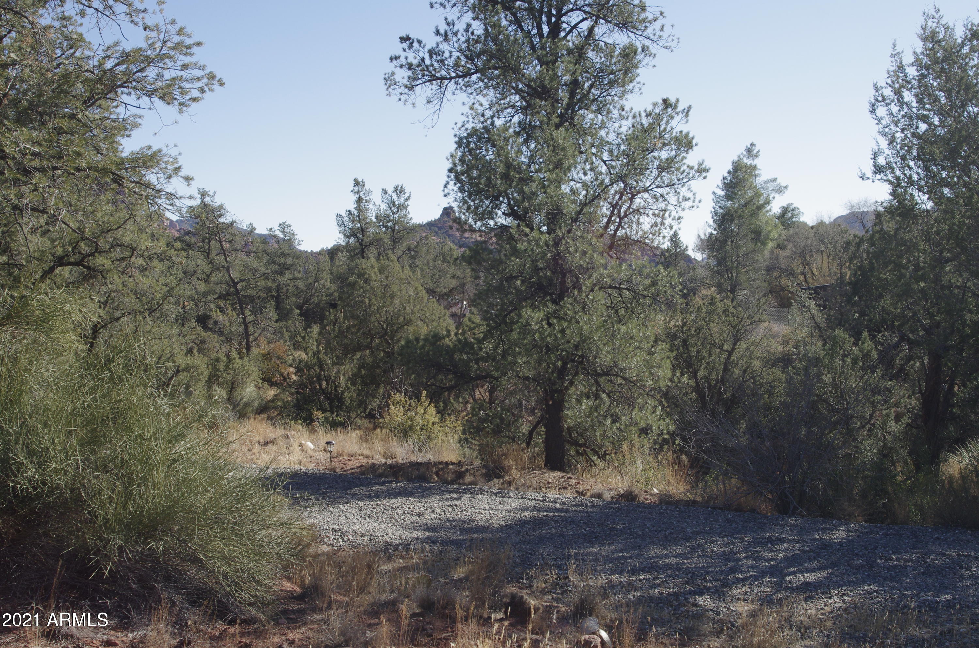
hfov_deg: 46.5
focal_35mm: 42
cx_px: 490
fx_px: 1140
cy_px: 324
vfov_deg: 31.8
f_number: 10
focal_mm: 28
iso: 640
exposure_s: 1/160
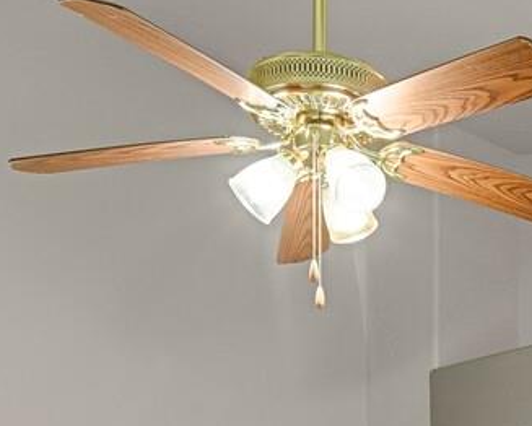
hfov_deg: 22.7
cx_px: 619
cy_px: 702
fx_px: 1229
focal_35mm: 78
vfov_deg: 17.1
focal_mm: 17
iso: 250
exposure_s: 2
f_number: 6.3
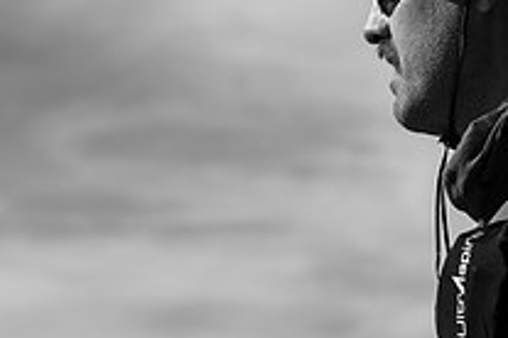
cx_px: 421
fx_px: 2427
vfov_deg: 8.0
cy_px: 182
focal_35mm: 172
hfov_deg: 11.9
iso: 160
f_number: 4
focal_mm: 54
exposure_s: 1/1600
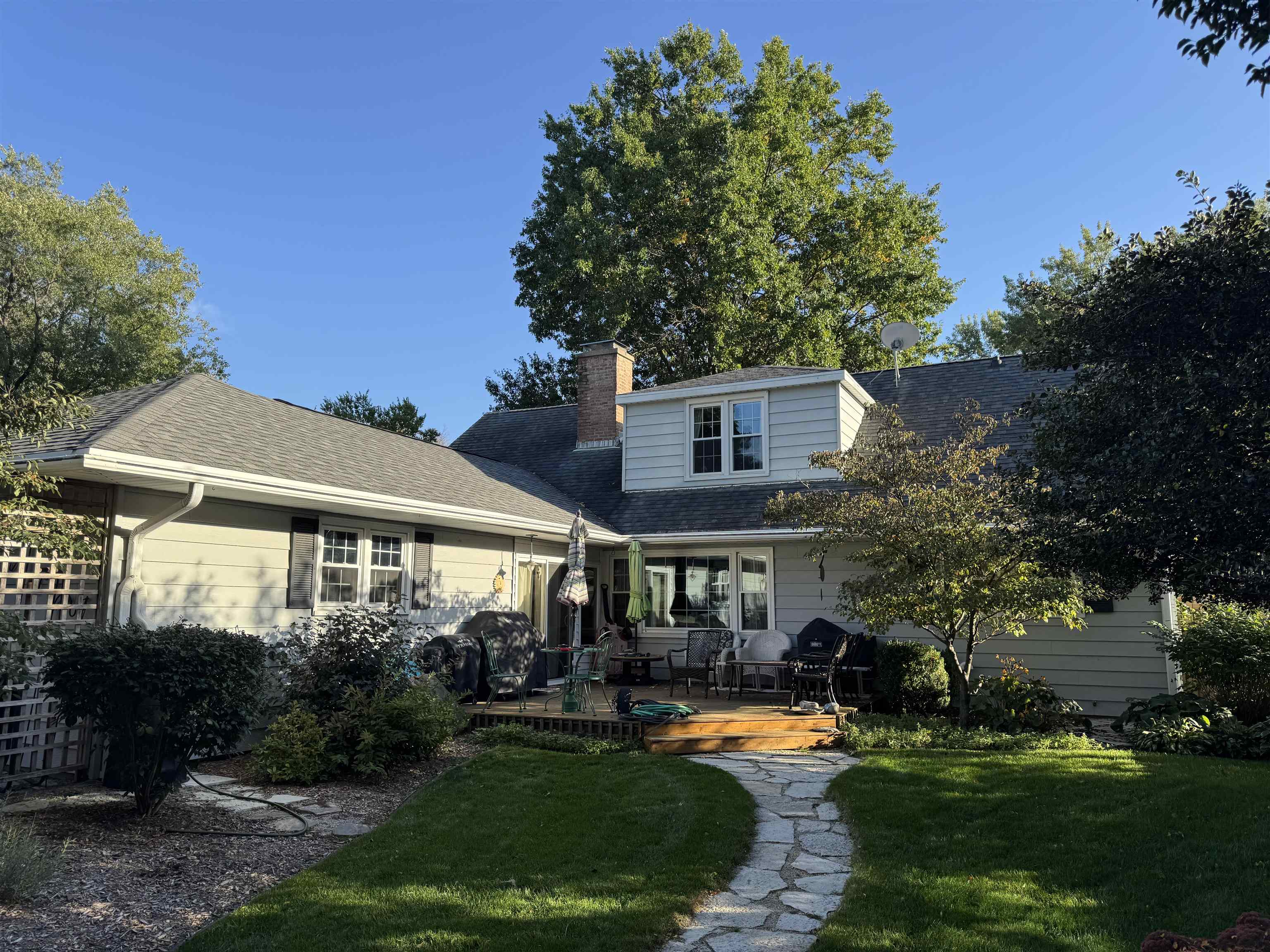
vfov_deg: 56.8
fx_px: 881
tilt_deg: +8.0
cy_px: 476
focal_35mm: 24
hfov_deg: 71.6
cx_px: 635
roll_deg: -0.7
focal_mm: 6.76
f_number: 1.78
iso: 80
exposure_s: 1/1488
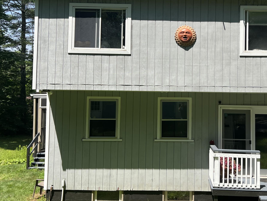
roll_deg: -0.5
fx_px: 339
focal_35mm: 44
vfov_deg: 32.8
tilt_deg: +2.7
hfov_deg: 42.3
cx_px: 179
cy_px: 86
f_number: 1.5
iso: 50
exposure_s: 1/2695
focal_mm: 5.7
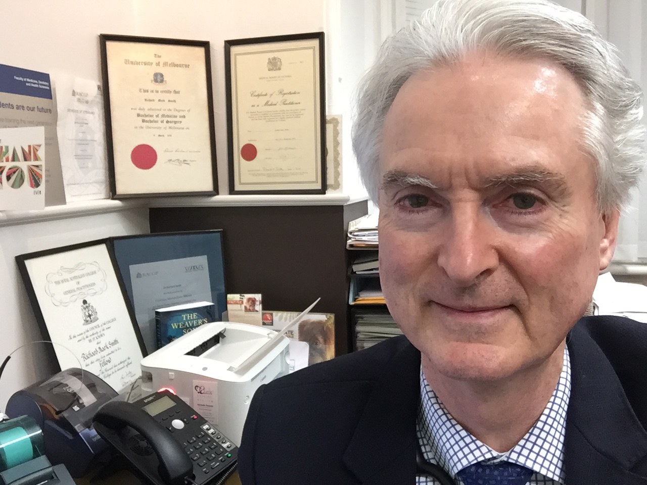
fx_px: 579
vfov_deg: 45.4
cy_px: 242
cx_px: 324
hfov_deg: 58.4
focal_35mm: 31
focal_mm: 2.65
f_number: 2.2
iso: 160
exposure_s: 1/33
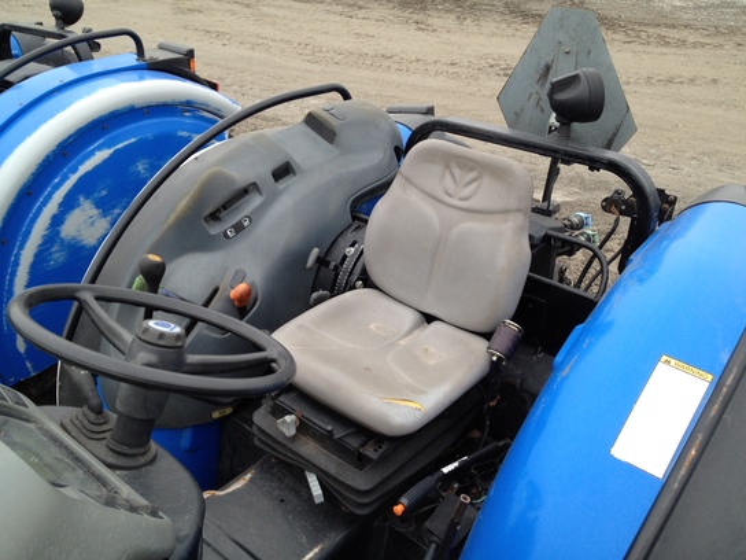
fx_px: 754
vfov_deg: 40.7
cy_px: 280
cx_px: 373
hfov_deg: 52.6
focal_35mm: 35
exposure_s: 1/120
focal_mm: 4.28
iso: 80
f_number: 2.4
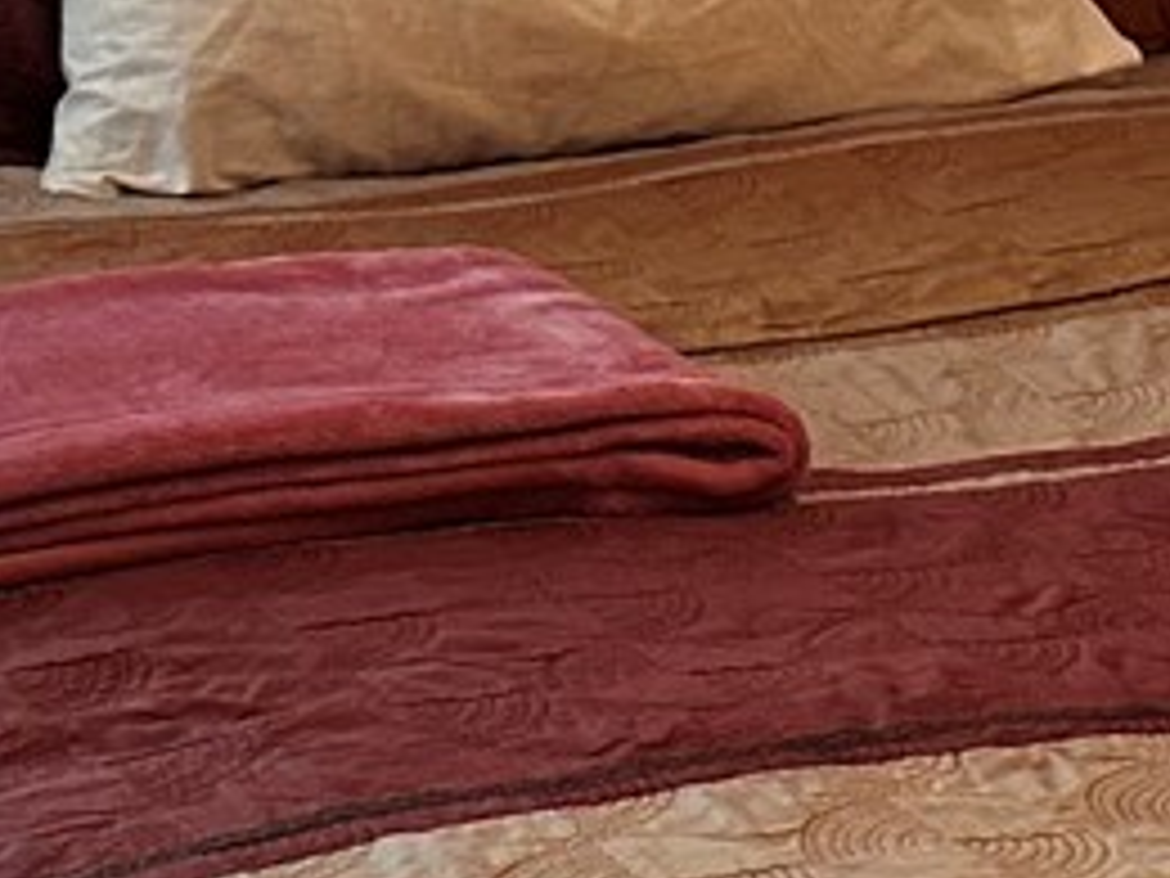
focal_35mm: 189
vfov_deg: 7.7
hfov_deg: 10.4
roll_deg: -1.8
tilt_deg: -5.6
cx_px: 1143
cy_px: -617
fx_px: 6388
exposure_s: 1/60
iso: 160
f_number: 1.78
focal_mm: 6.86
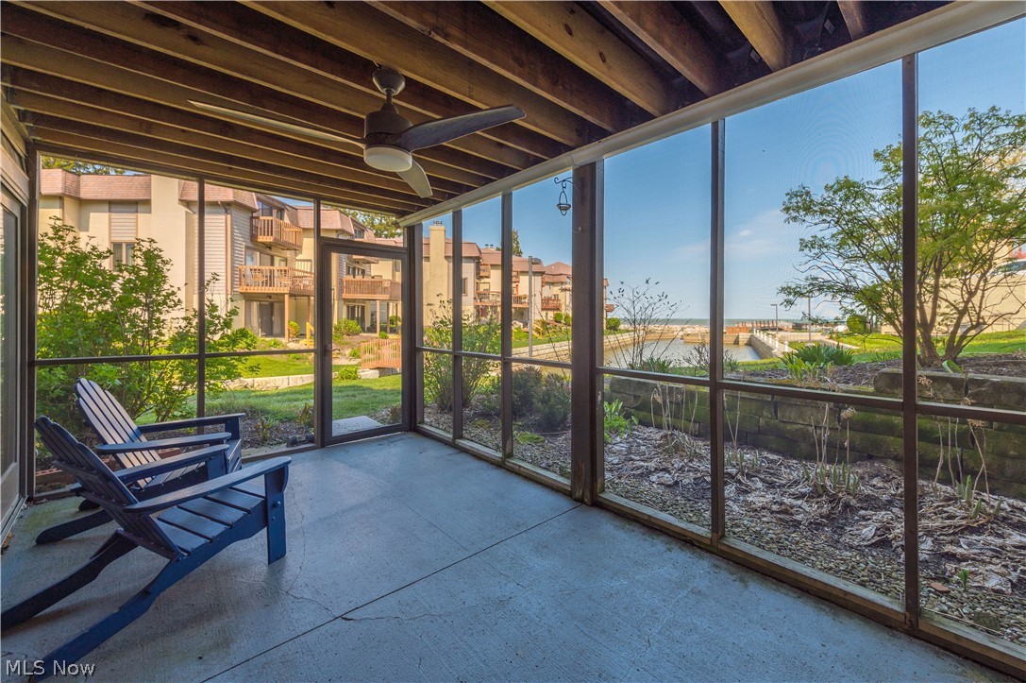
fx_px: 399
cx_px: 513
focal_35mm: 14
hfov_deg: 104.3
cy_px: 342
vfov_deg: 81.1
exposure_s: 1/125
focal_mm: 14
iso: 100
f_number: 8
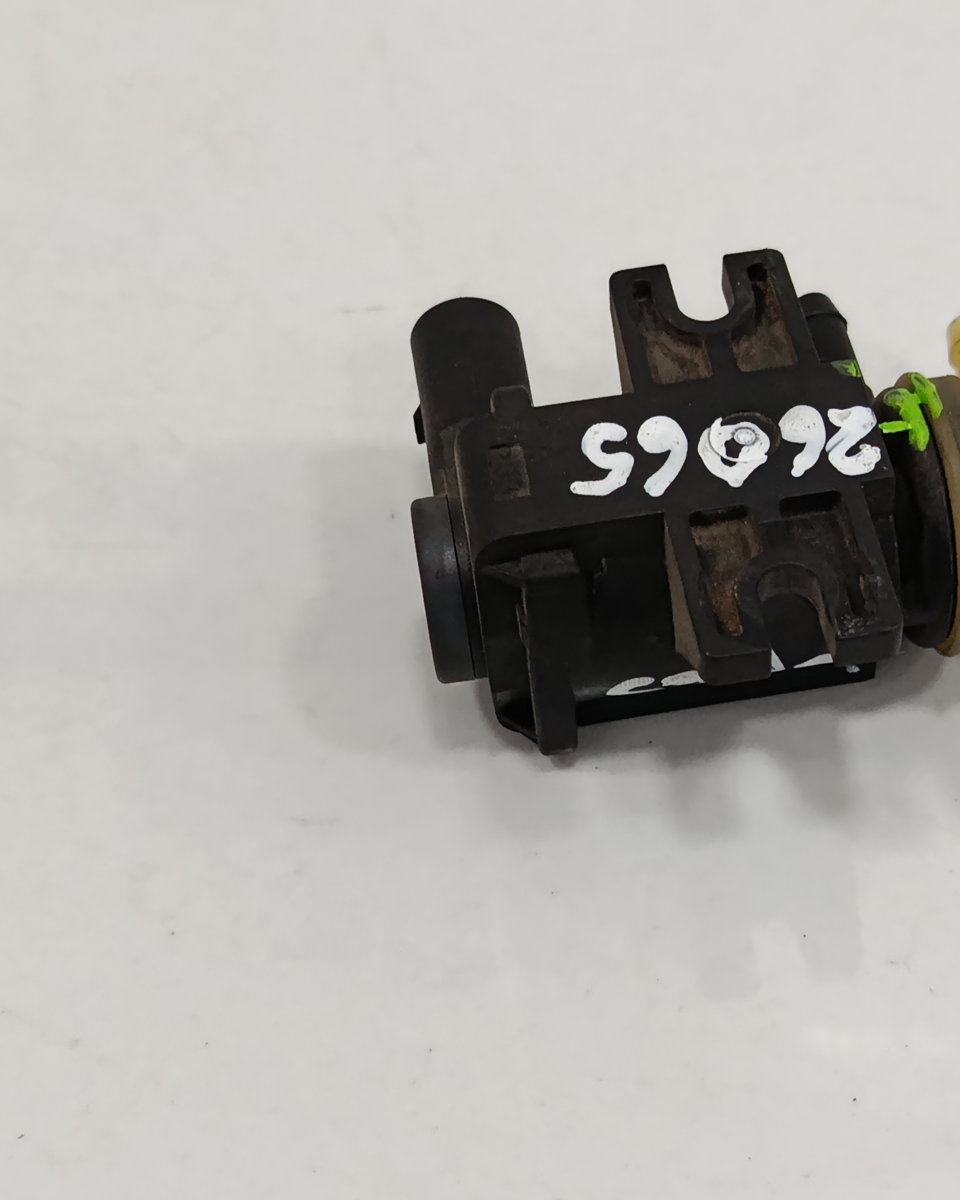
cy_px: 610
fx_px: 1883
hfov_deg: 28.4
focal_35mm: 53
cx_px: 640
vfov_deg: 35.4
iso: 843
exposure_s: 1/100
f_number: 1.7
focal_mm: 5.24
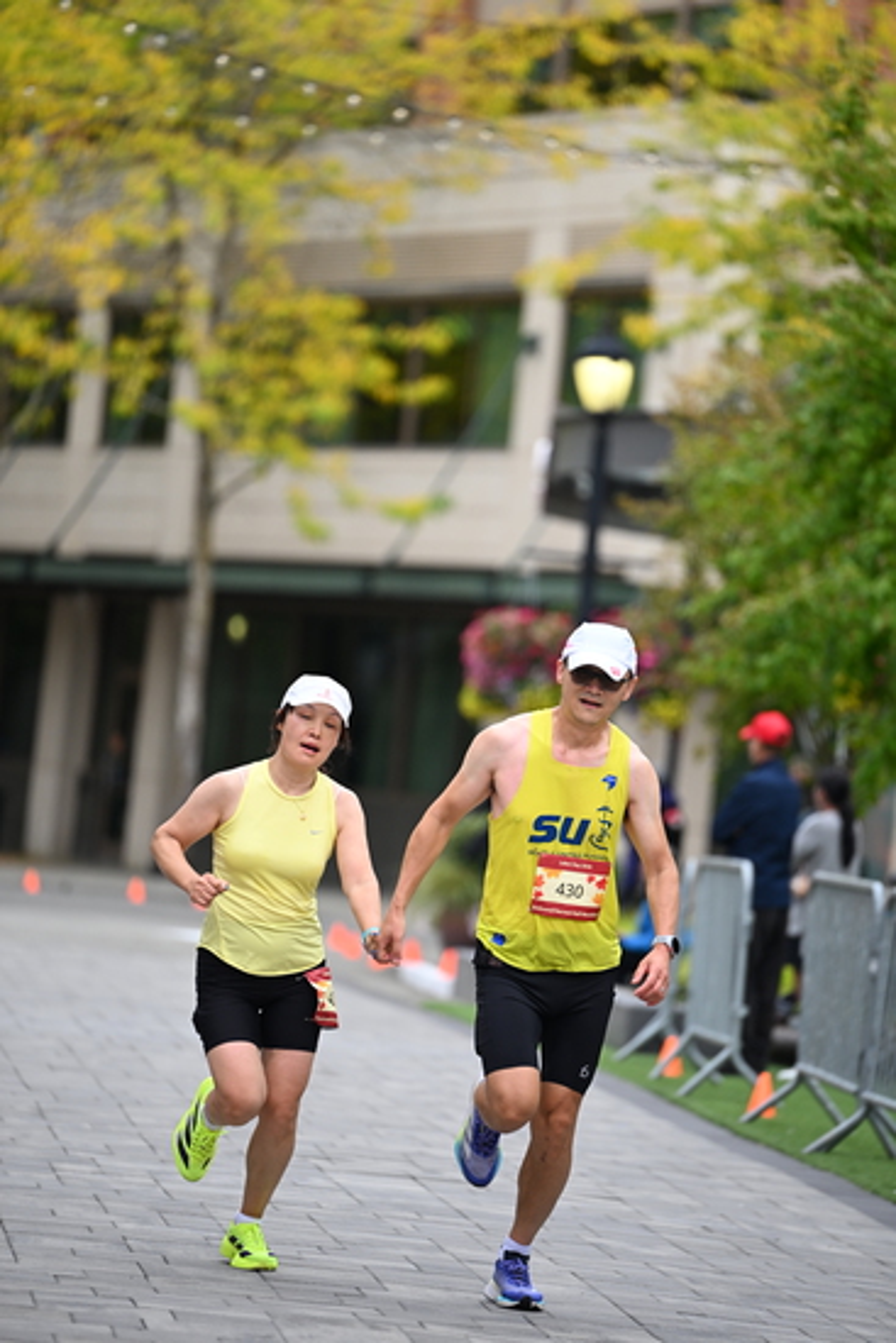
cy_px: 672
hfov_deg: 6.9
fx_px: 7461
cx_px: 448
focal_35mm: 200
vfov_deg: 10.3
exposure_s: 1/2000
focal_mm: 200
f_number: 2.8
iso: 640
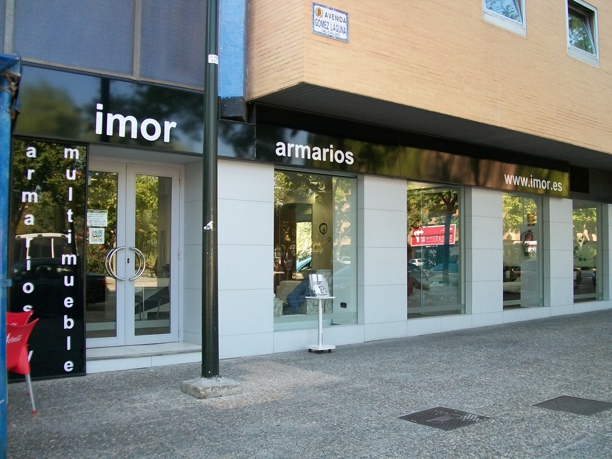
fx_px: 636
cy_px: 230
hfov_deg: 51.4
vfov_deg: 39.7
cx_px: 306
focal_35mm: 36
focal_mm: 6
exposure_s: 1/125
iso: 100
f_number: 2.7
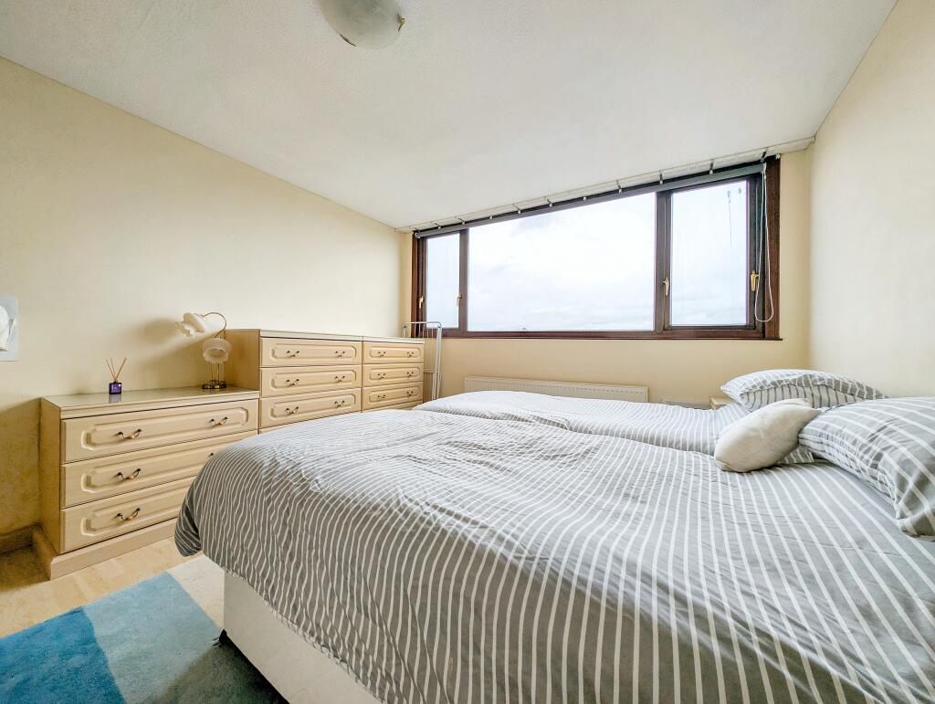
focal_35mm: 12
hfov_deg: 110.5
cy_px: 352
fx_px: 325
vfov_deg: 94.6
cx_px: 468
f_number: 1.9
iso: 44
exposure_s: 1/1088
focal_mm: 2.2
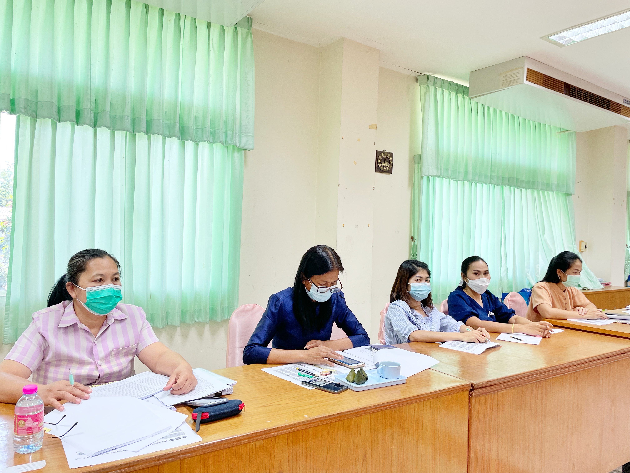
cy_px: 236
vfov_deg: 53.1
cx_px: 315
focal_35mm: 26
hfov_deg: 67.3
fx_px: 473
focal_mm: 4.2
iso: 80
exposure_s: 1/100
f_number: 1.6
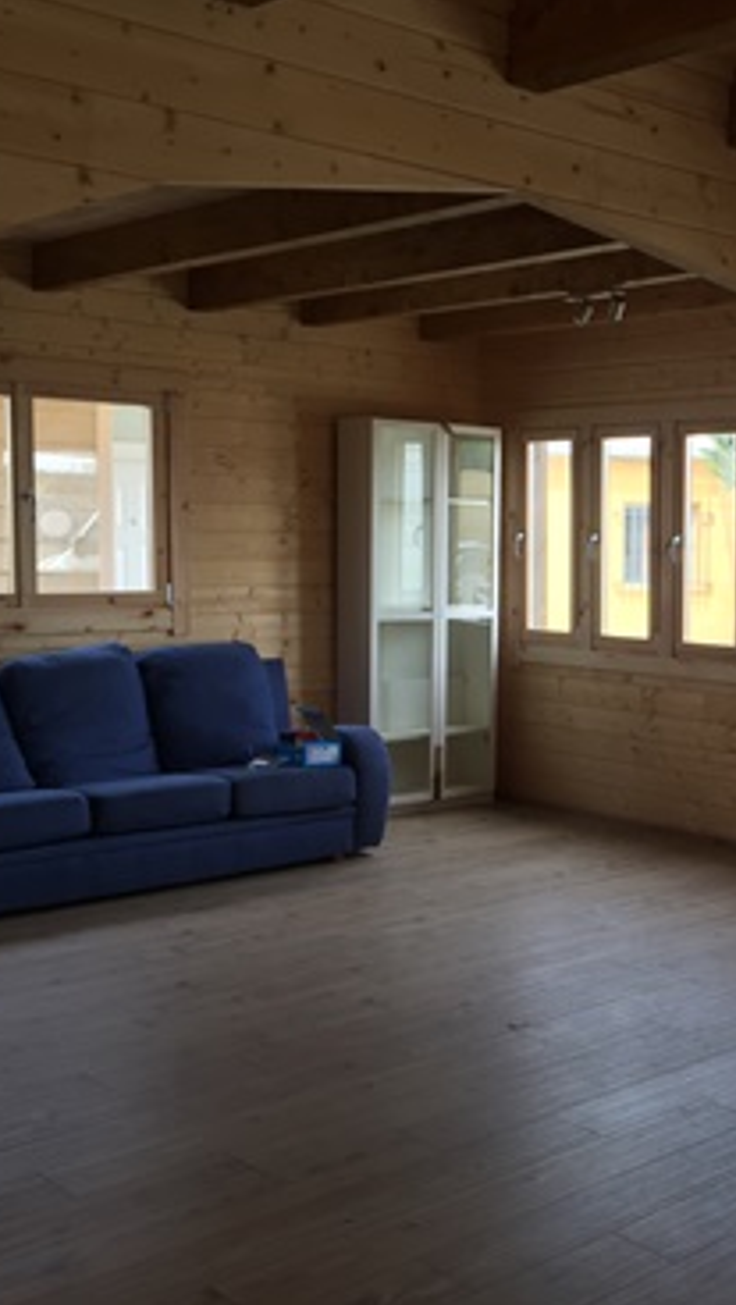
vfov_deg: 47.3
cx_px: 722
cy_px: 652
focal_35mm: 43
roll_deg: -1.4
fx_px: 1489
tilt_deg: -4.2
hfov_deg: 26.4
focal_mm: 4.15
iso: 40
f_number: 2.2
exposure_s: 1/100
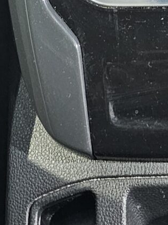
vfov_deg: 12.6
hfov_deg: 10.4
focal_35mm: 141
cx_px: 167
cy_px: -198
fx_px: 913
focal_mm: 6.3
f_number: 1.7
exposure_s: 1/25
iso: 1000
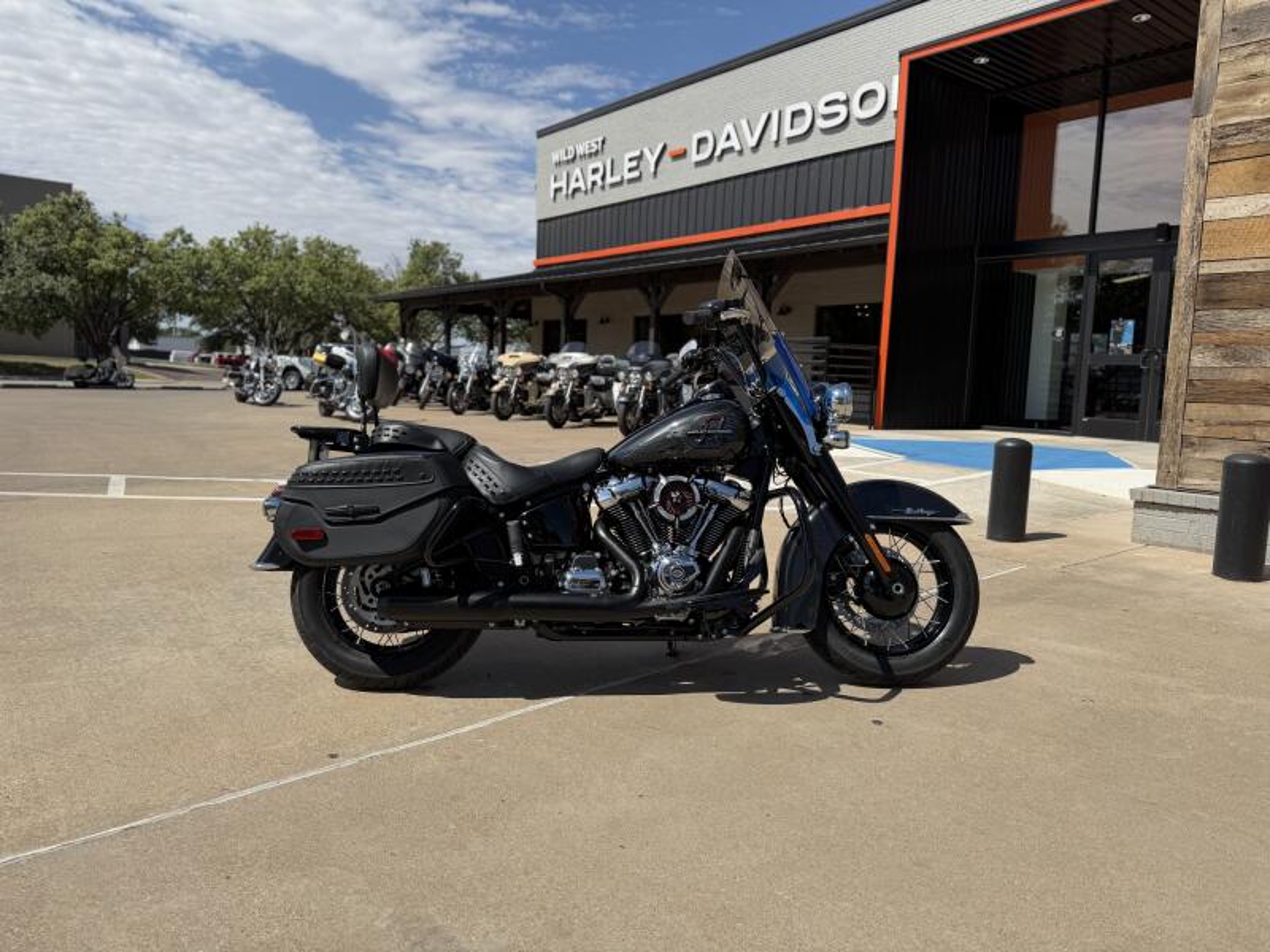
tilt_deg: -5.6
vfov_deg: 56.8
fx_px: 881
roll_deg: -2.9
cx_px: 635
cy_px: 476
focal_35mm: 24
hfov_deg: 71.6
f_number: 1.78
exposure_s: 1/6173
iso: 80
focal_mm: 6.76
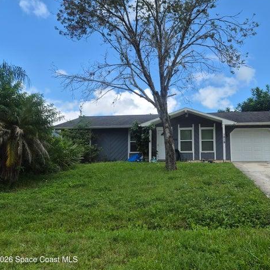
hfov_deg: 56.3
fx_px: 247
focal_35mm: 28
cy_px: 133
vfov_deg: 57.3
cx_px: 175
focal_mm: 5.4
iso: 80
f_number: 1.8
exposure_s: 1/4048
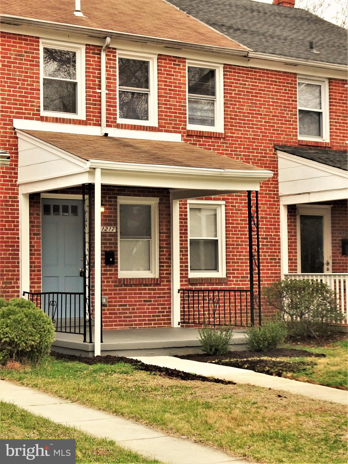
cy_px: 232
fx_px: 590
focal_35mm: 44
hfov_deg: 32.9
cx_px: 174
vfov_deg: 42.9
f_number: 4.5
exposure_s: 1/250
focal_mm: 7.58
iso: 80
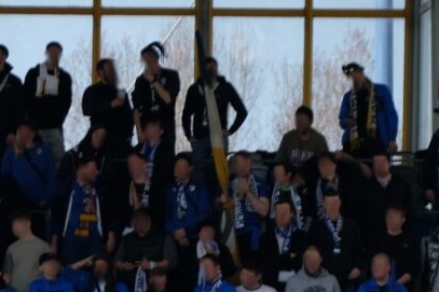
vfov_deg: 1.6
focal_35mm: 877
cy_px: 572
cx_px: -123
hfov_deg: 2.4
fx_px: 10690
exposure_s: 1/400
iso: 200
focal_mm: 148.6
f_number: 5.6
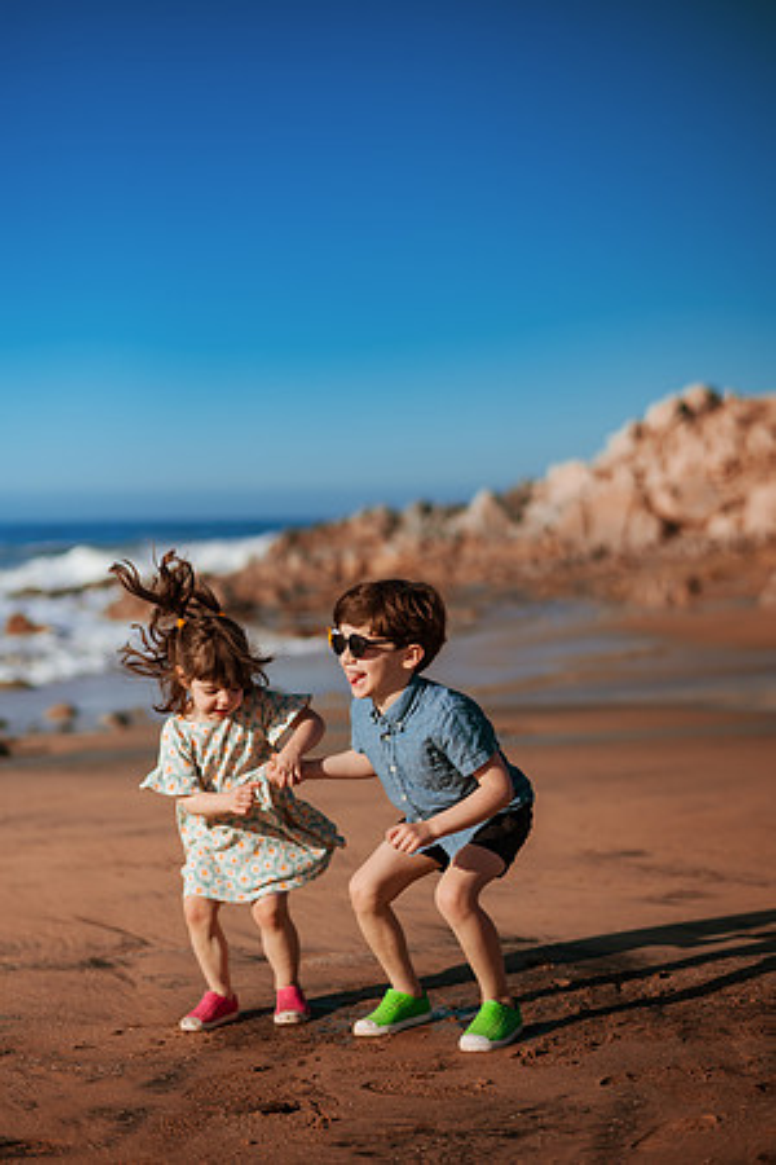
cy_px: 582
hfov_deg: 23.4
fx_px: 1875
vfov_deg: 34.5
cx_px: 388
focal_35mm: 58
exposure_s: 1/8000
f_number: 2
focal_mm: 58
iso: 50
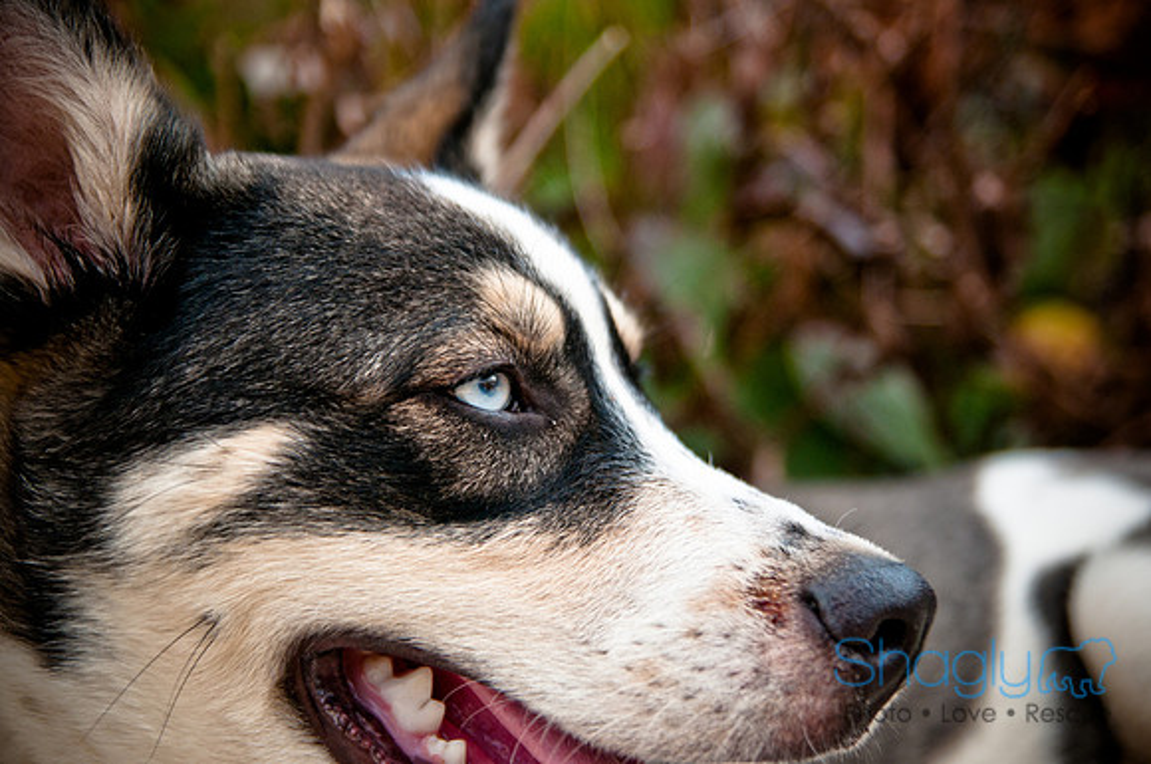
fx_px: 2203
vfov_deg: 19.7
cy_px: 382
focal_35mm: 69
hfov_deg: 29.3
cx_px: 576
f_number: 2.8
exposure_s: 1/2000
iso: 400
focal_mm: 46
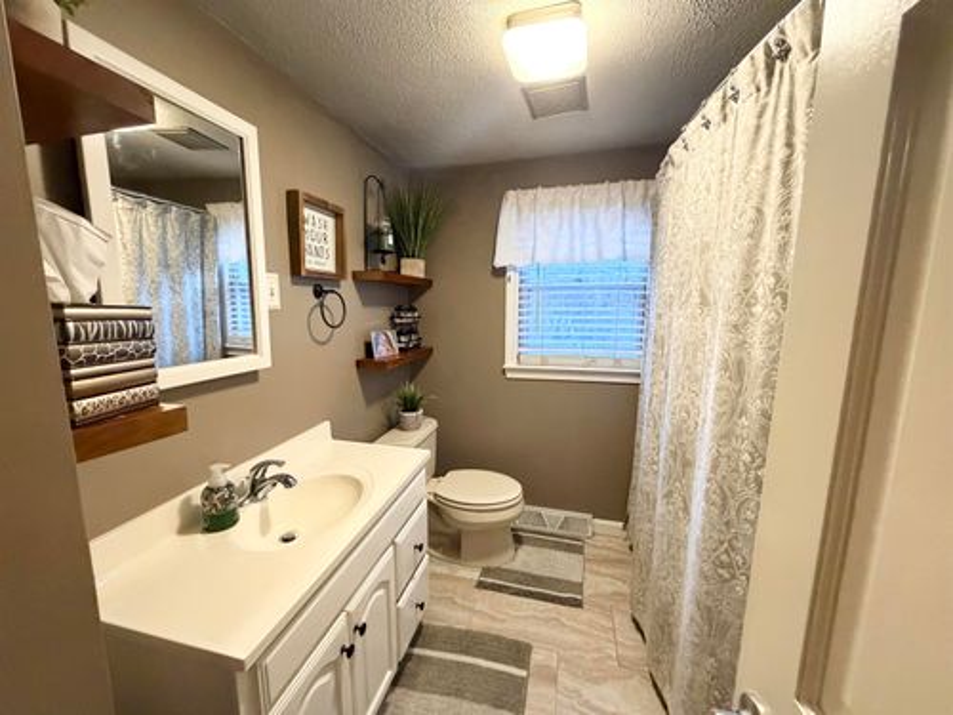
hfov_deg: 102.1
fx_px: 385
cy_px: 358
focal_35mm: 14
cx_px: 476
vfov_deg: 85.7
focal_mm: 2.22
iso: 640
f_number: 2.2
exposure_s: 1/60
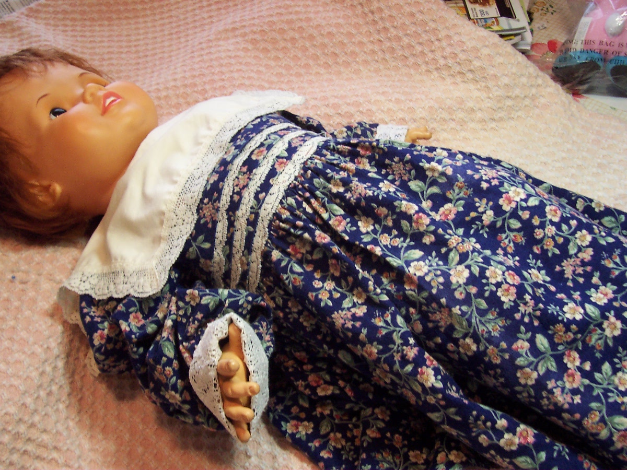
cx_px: 314
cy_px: 235
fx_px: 670
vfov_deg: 38.7
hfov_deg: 50.1
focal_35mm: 37
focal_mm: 5.6
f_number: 2.8
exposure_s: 1/30
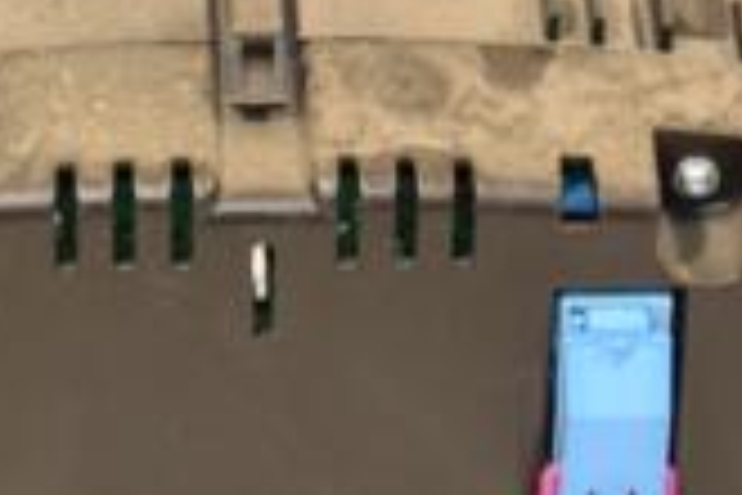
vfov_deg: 5.0
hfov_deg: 7.5
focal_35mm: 273
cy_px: 306
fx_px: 5626
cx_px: 243
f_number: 5
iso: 800
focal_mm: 50
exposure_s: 1/125
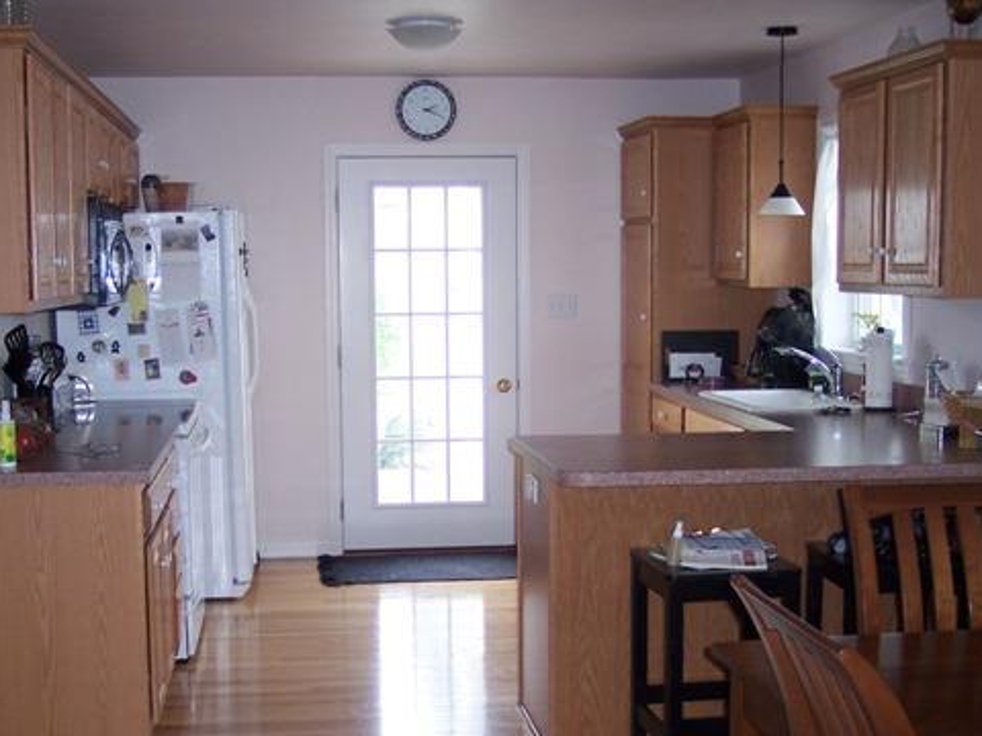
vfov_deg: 28.0
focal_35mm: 52
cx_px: 417
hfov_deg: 36.7
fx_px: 1475
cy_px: 442
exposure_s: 1/60
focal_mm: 8
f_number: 2.8
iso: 140
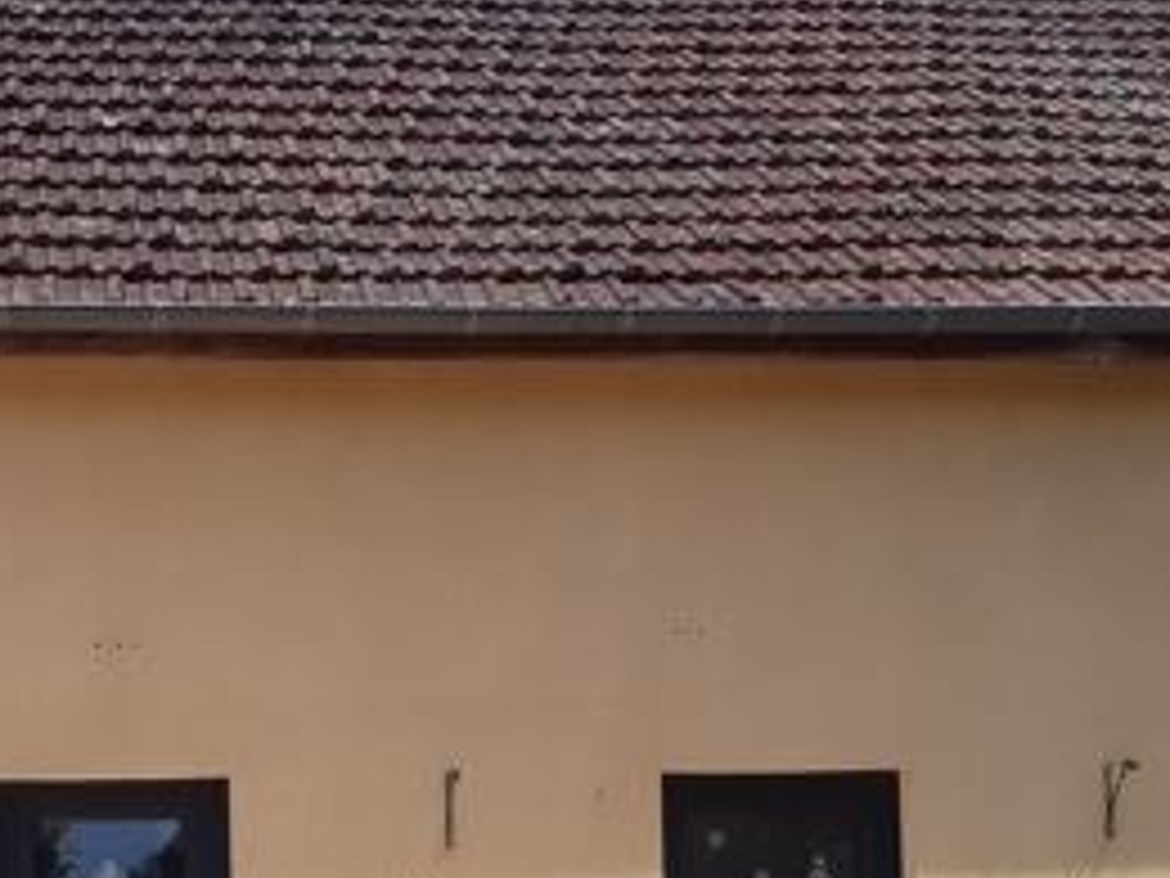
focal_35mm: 80
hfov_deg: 24.2
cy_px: 950
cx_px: 335
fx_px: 2704
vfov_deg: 17.8
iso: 40
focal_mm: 3.93
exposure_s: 1/1972
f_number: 1.7
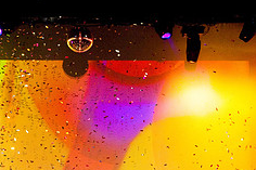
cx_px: 56
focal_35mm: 172
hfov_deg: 11.9
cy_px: 153
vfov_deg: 7.9
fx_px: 1222
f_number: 5.6
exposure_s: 1/200
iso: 3200
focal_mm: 70
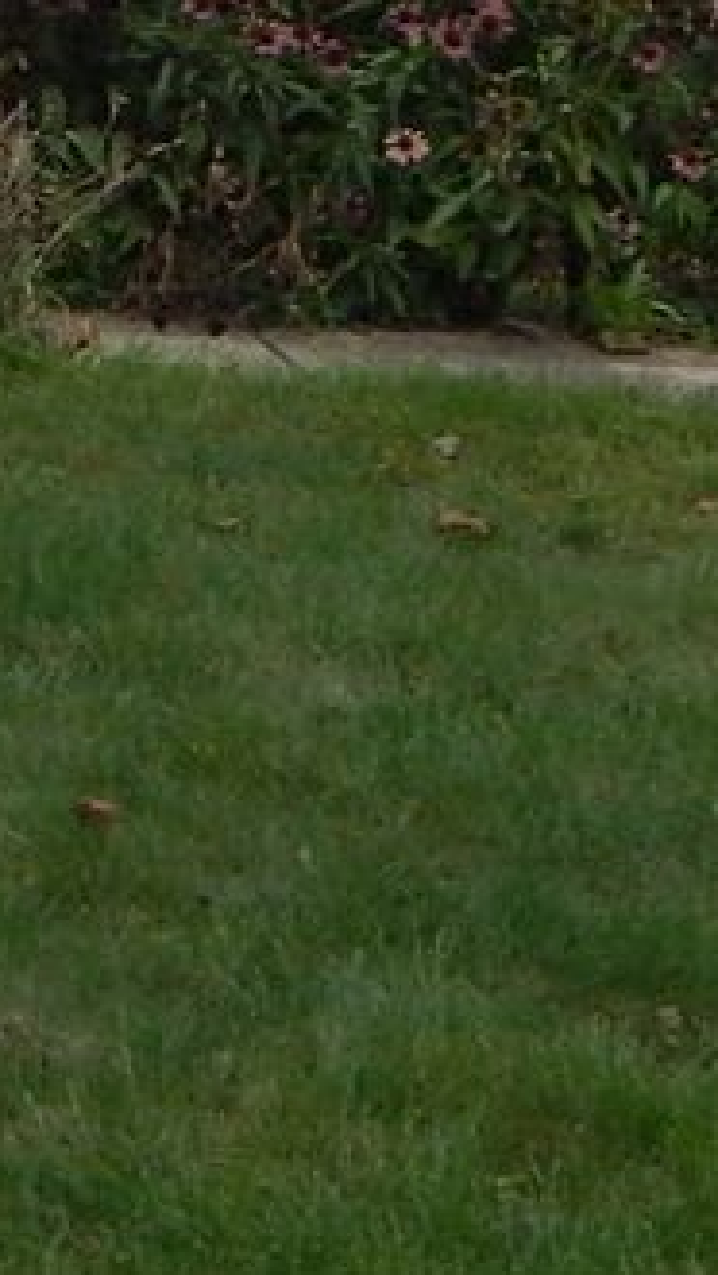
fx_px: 6353
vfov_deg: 11.0
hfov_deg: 6.0
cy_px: -674
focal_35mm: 188
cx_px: -1328
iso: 125
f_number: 3.4
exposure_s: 1/800
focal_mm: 6.8
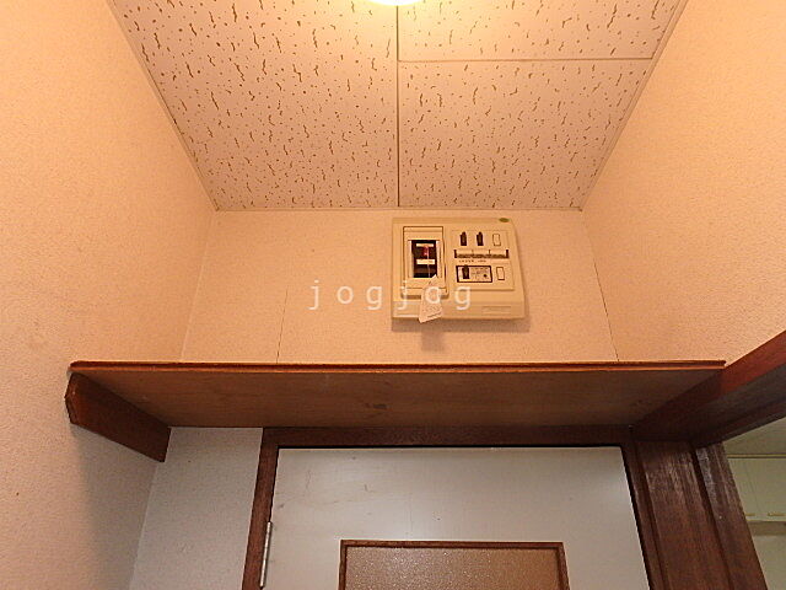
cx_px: 393
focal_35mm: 21
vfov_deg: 63.4
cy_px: 295
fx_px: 477
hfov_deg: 79.0
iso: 250
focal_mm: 3.7
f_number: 6
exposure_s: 1/30
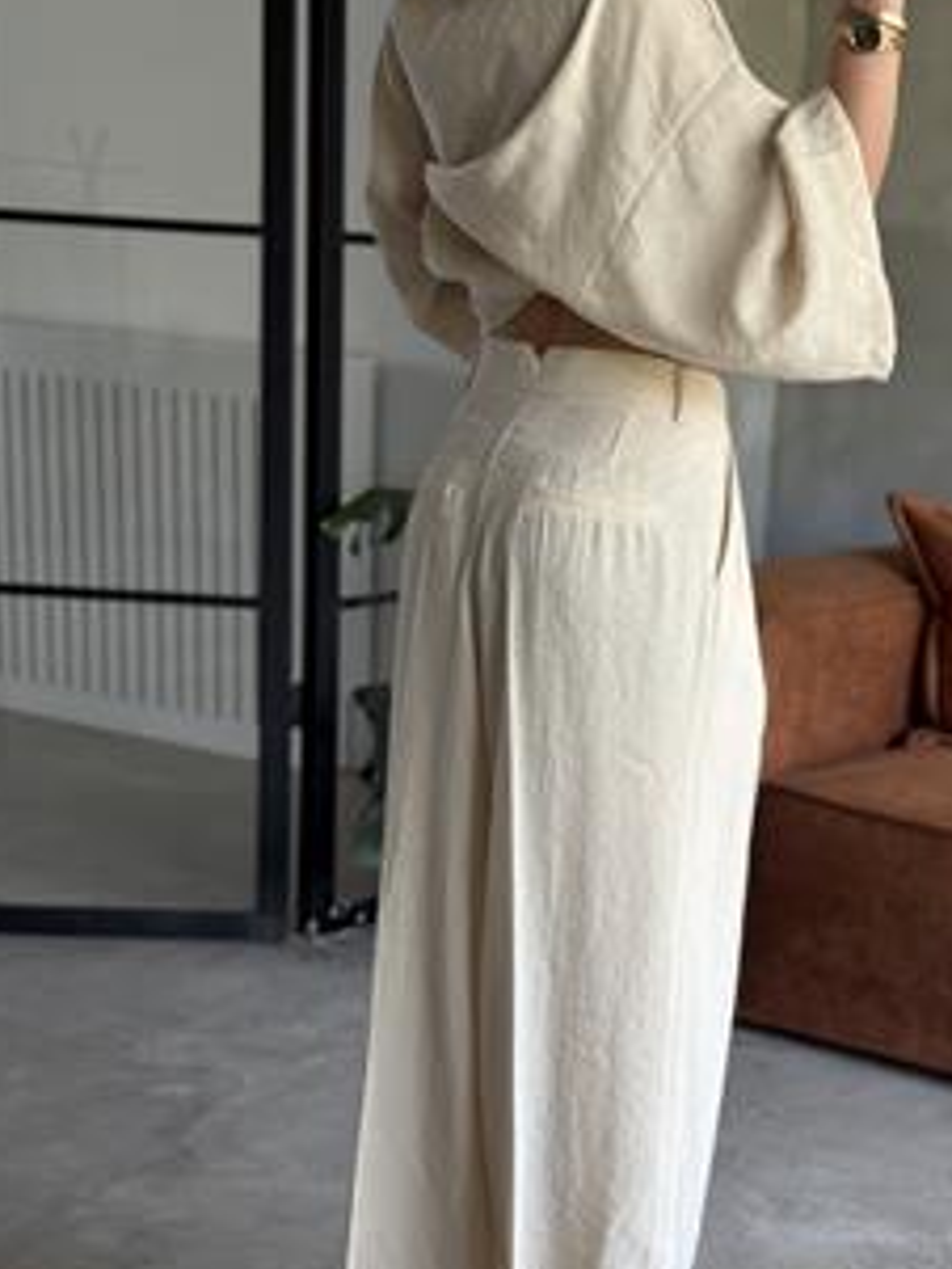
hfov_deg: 21.5
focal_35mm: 68
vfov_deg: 28.5
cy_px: 712
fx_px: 2492
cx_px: 649
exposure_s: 1/72
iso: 100
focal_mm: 6.76
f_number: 1.78
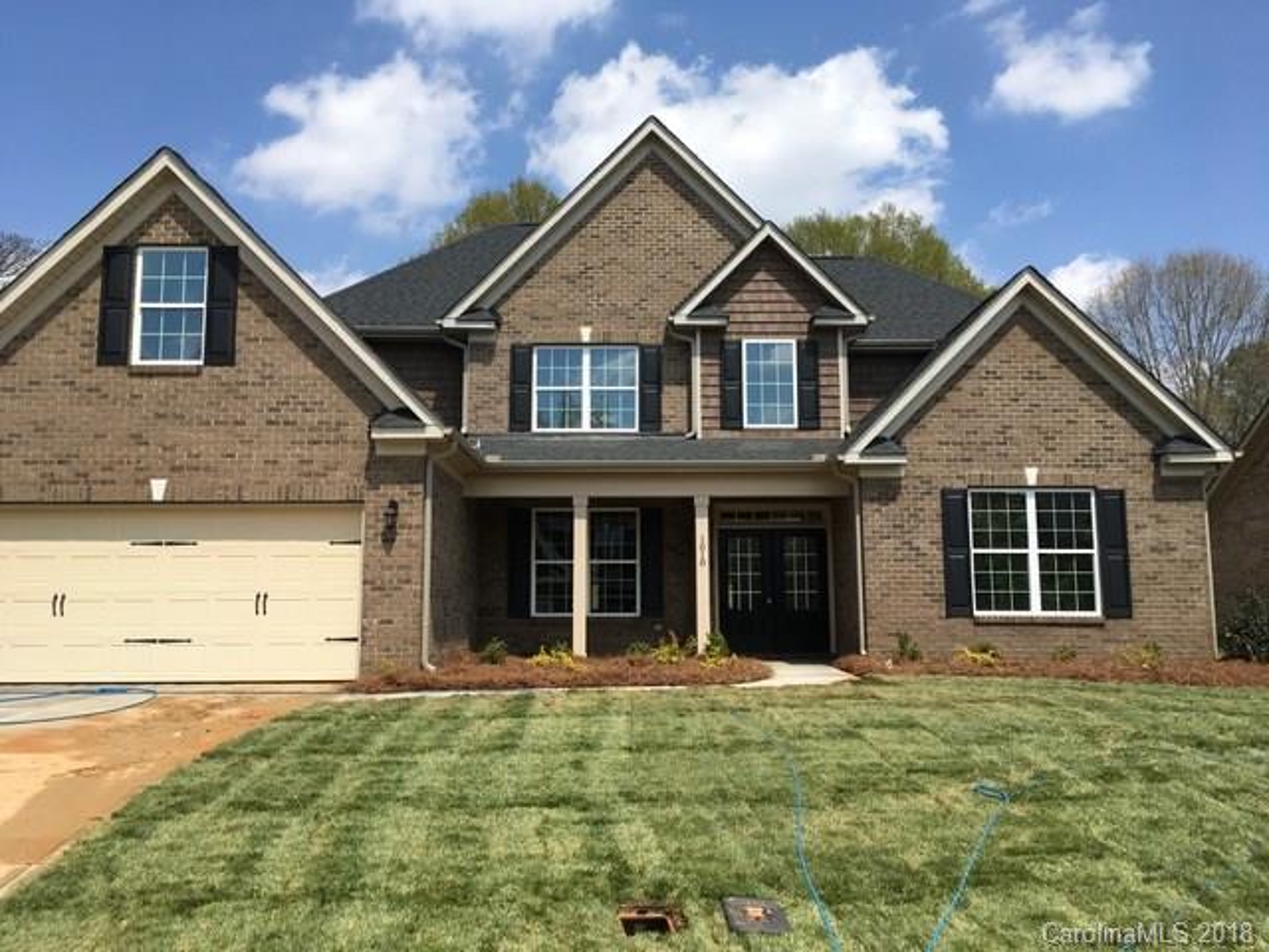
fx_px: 1063
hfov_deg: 61.7
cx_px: 634
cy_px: 476
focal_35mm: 29
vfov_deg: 48.2
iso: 25
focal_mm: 4.15
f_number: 2.2
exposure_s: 1/1876
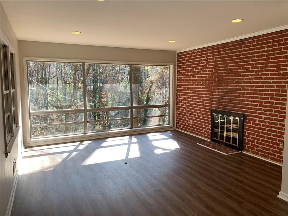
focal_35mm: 26
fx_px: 216
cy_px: 108
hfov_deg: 67.3
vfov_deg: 53.1
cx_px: 144
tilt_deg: -6.6
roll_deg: -1.1
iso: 25
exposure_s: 1/151
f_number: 1.8
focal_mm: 4.25
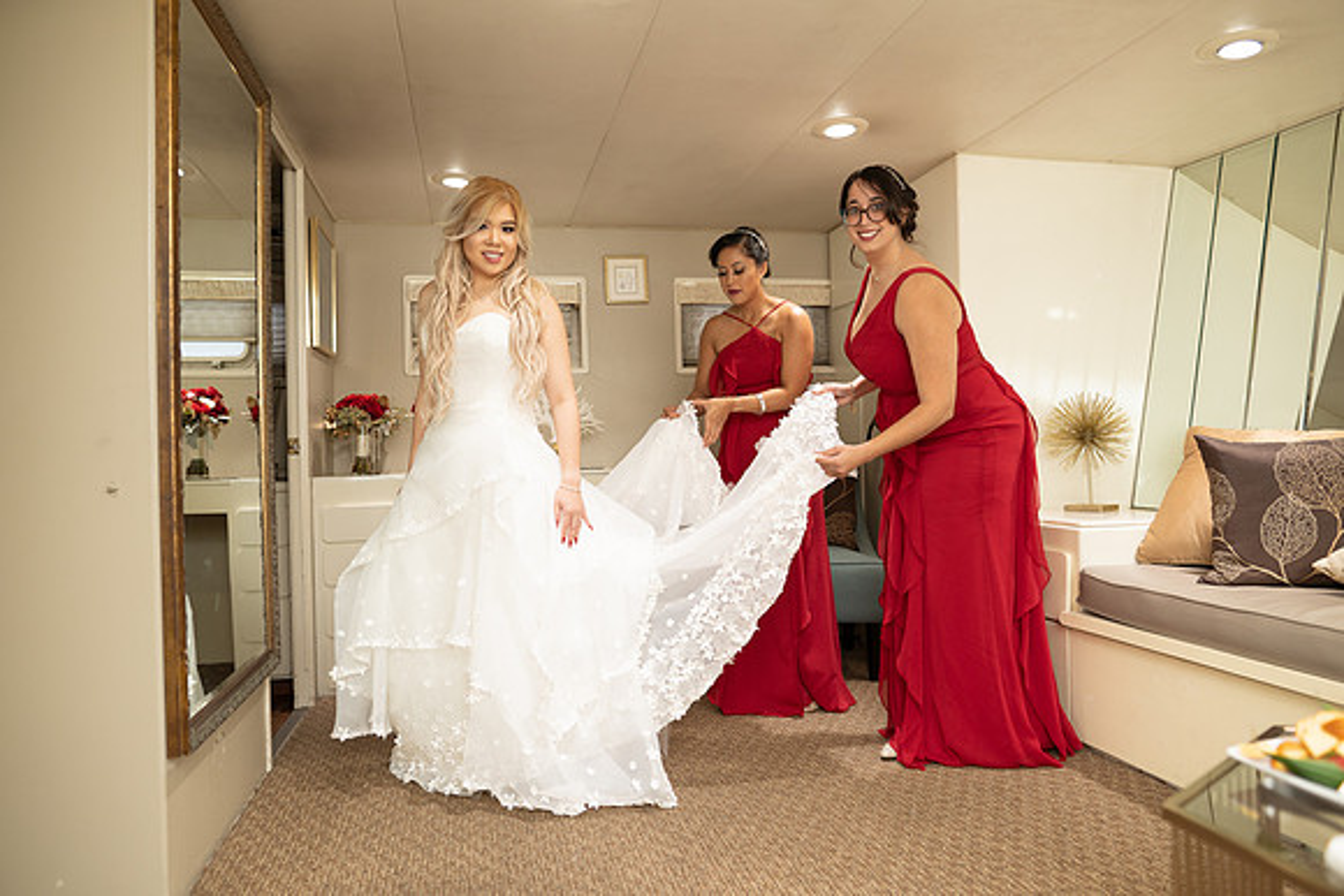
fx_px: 896
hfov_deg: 73.7
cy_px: 448
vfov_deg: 53.2
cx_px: 672
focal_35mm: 24
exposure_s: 1/250
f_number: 2.2
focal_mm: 24
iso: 500
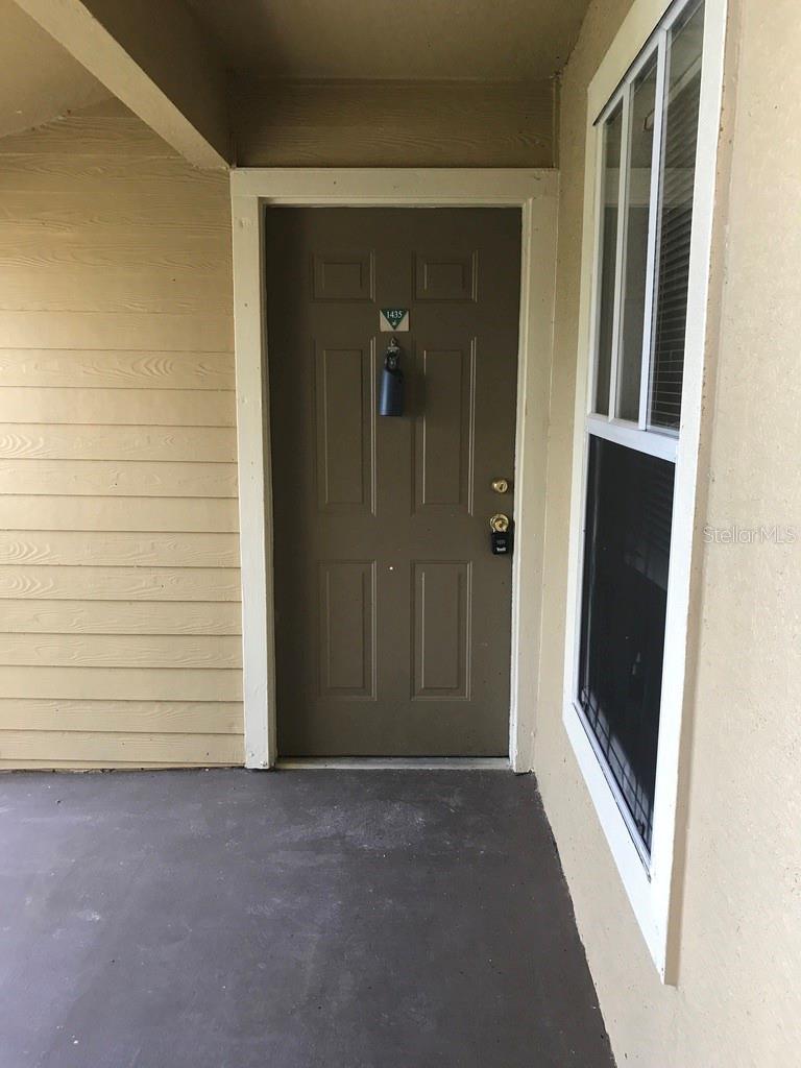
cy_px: 534
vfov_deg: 63.4
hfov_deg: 49.7
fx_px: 864
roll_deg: -0.1
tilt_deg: -7.7
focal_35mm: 28
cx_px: 400
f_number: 1.8
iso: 25
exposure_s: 1/40
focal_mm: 3.99
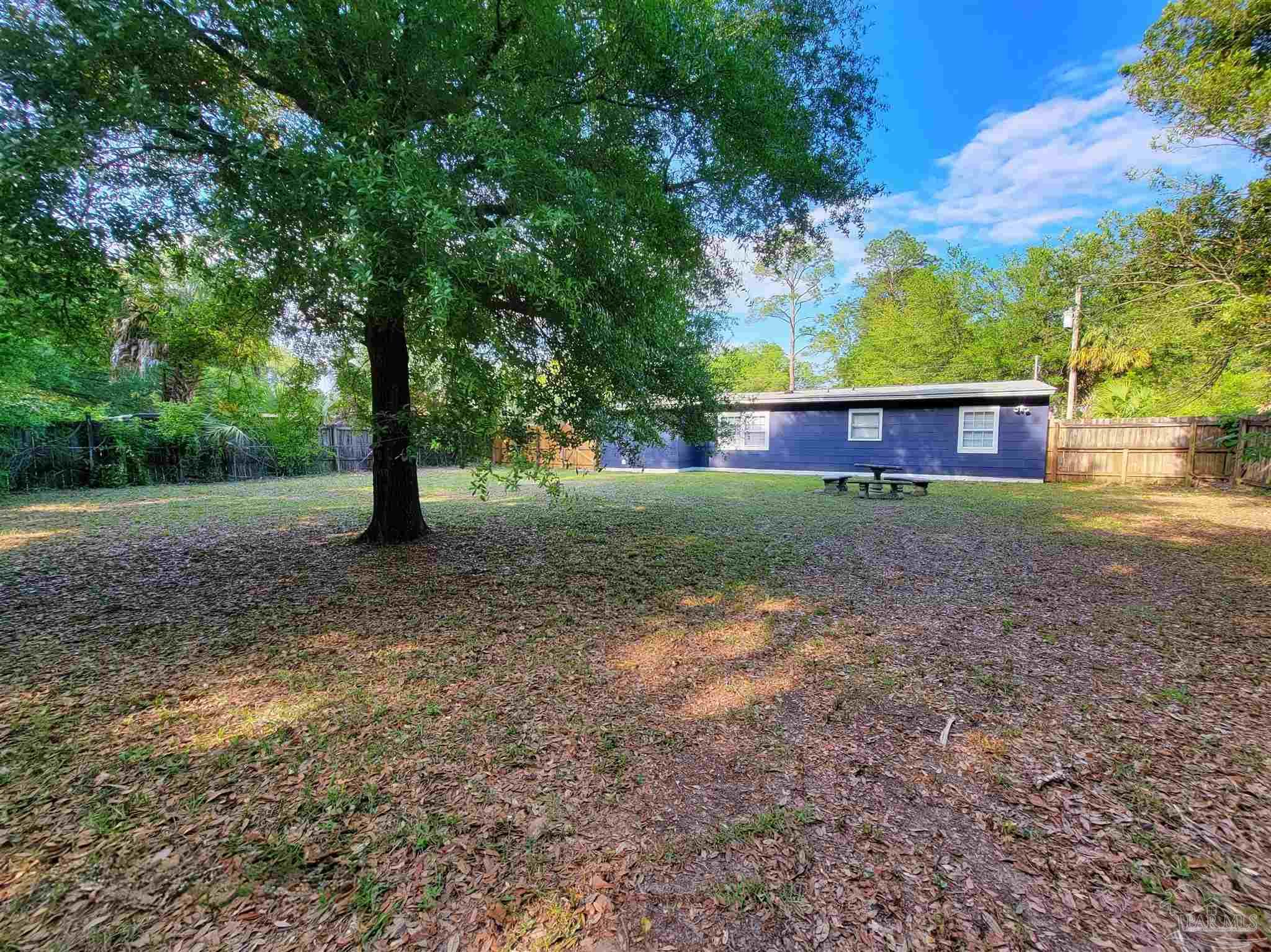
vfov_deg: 89.9
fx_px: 477
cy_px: 476
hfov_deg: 106.2
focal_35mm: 13
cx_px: 636
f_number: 2.2
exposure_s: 1/205
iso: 50
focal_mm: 2.2
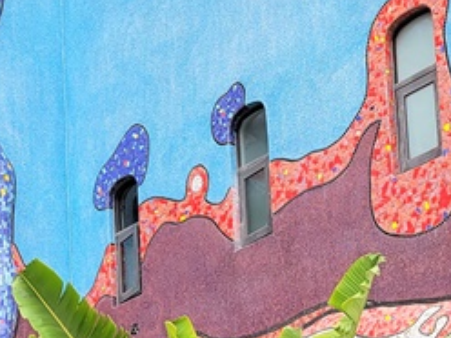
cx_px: 44
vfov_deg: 13.1
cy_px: 543
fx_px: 1368
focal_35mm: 105
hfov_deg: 18.4
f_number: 1.8
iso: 40
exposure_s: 1/248
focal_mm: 5.4
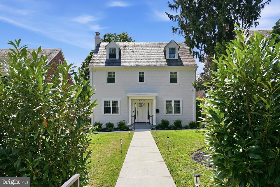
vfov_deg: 58.4
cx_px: 140
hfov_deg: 79.9
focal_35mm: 22
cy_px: 94
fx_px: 167
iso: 80
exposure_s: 1/500
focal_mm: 21.5
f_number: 5
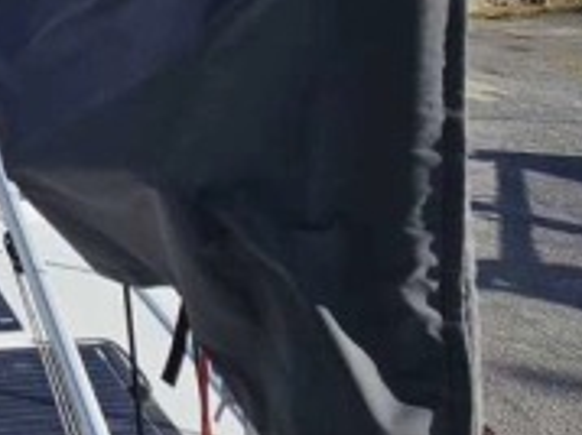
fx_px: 672
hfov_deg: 33.9
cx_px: -172
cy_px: -60
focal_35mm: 40
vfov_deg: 31.3
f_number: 2.2
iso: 50
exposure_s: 1/2760
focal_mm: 2.2
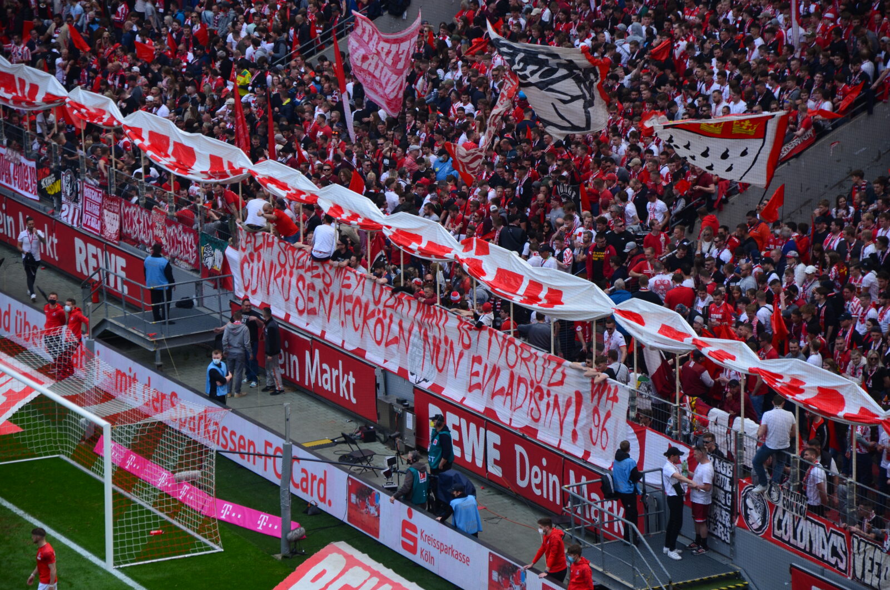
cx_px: 445
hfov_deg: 13.1
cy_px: 295
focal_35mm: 158
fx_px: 3886
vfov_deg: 8.7
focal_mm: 105
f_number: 5.6
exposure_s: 1/500
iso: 250
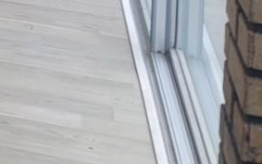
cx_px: -358
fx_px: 1071
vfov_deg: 7.5
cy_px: -348
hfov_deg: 11.6
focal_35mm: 150
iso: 20
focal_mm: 7
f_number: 1.8
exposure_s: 1/120
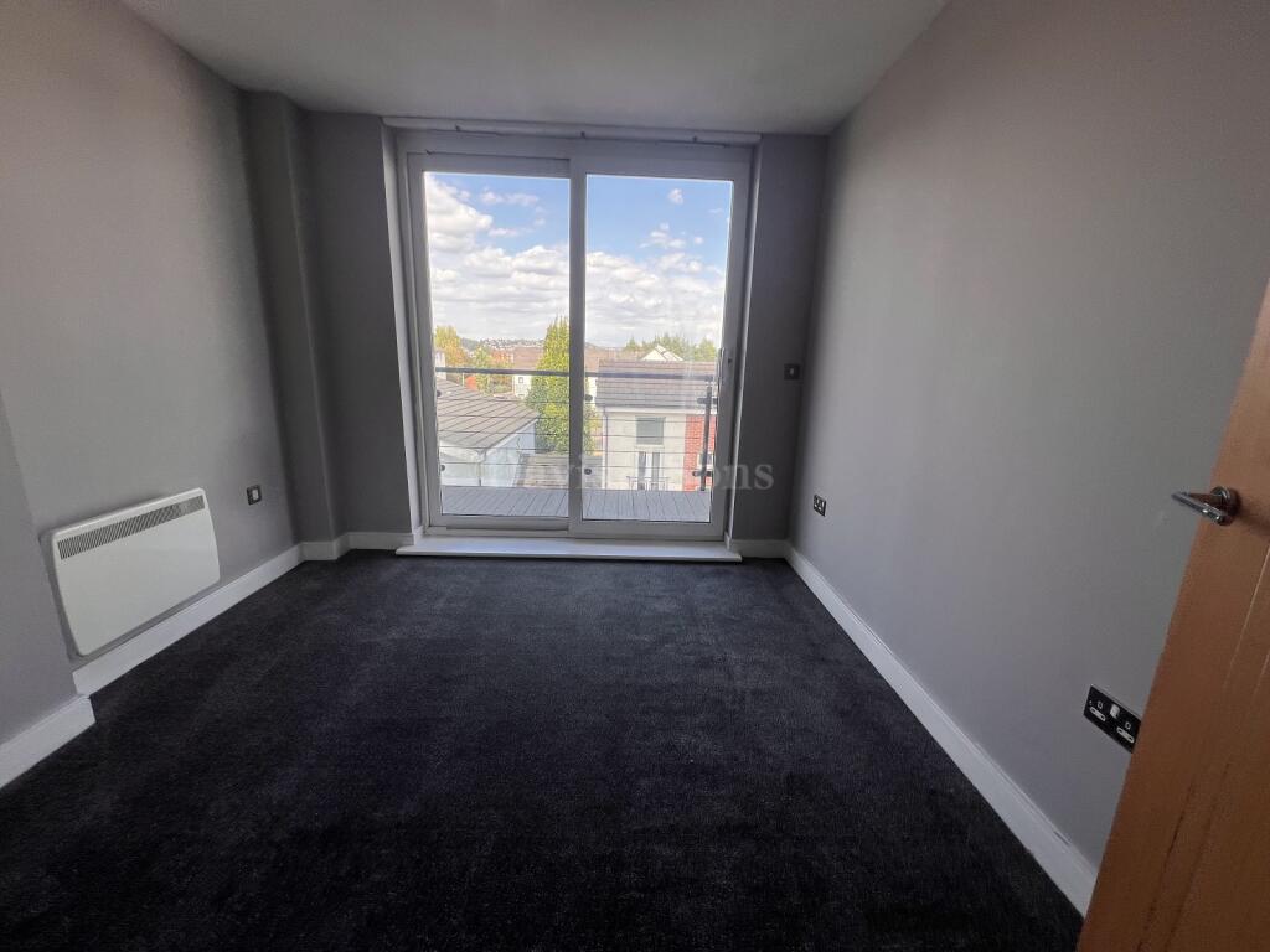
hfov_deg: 106.2
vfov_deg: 89.9
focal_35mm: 13
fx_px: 477
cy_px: 476
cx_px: 635
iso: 32
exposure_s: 1/285
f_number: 1.8
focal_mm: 1.57
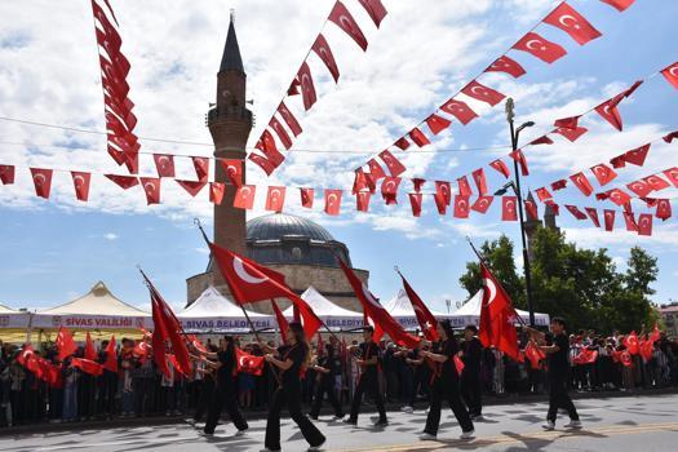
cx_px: 339
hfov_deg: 57.2
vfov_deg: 40.0
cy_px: 226
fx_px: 621
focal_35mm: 33
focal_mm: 22
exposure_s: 1/500
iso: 100
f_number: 8
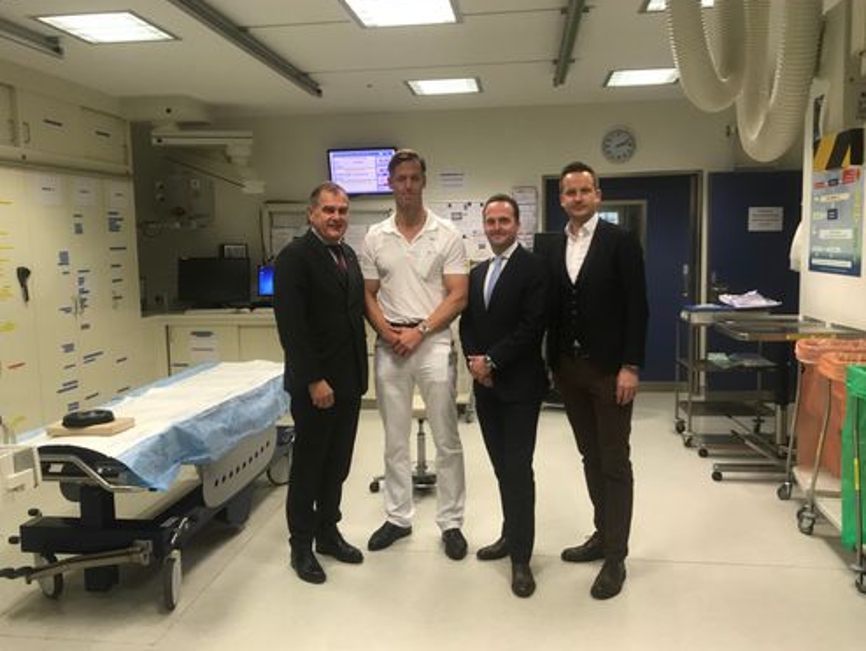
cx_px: 421
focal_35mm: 29
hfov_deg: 61.6
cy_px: 318
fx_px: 726
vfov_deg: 48.3
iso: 25
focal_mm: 3.99
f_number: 1.8
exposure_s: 1/33
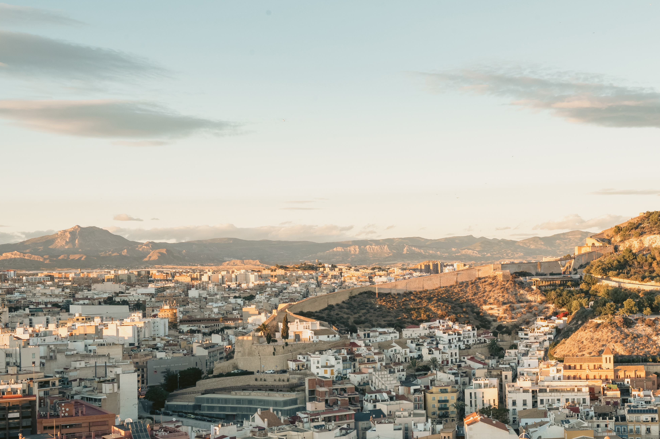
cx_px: 492
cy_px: 274
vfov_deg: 25.0
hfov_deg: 36.1
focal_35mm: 54
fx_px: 989
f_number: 11
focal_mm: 35
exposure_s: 1/40
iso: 200
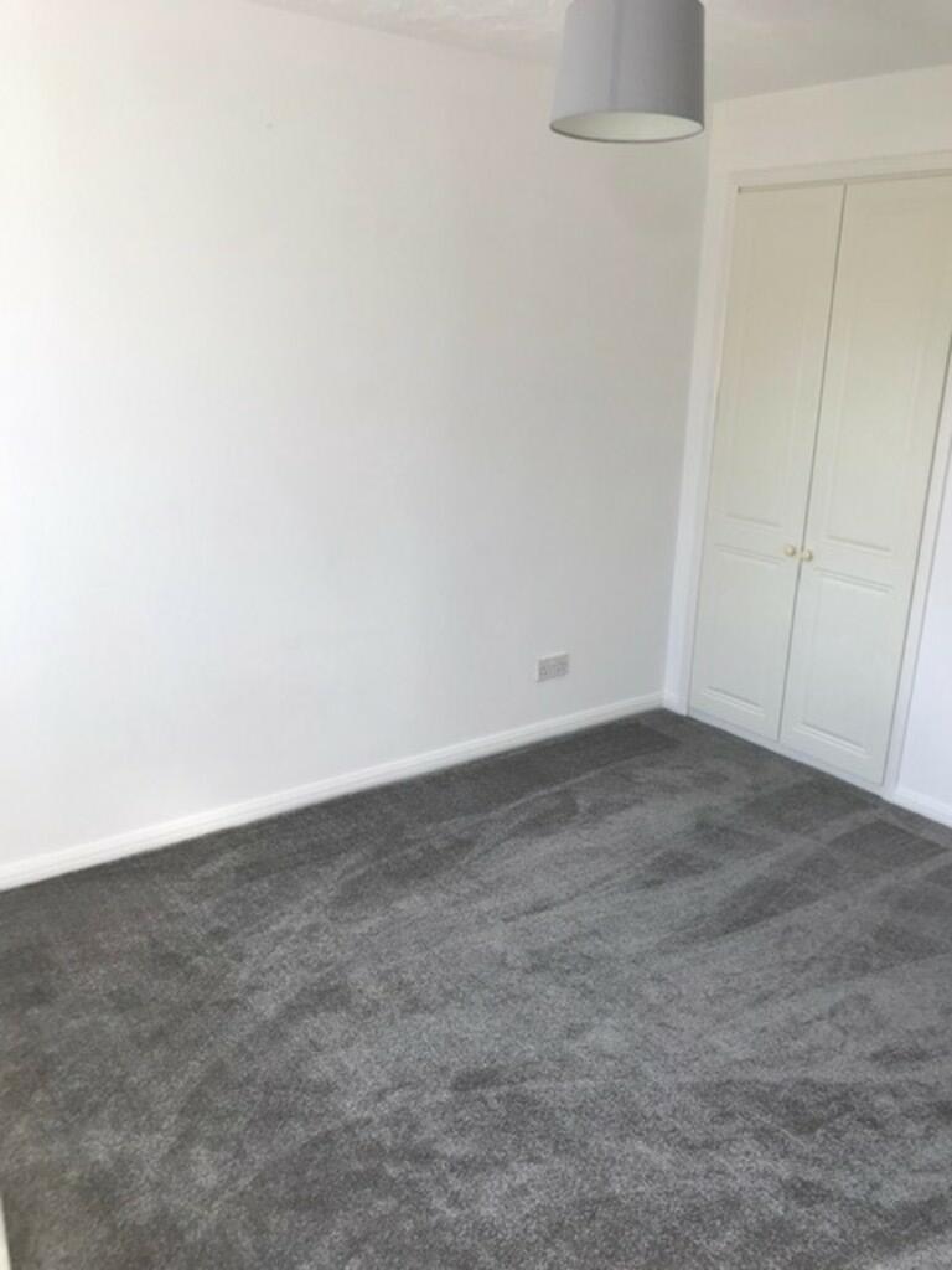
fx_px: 1027
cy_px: 635
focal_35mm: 28
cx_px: 476
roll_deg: -2.4
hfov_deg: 49.7
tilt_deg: -18.1
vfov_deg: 63.4
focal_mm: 3.99
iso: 20
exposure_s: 1/166
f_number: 1.8
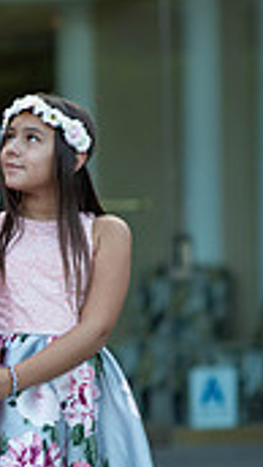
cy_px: 334
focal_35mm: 233
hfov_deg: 5.2
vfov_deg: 9.2
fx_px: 2883
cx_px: -31
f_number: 2
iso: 250
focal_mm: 85
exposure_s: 1/800
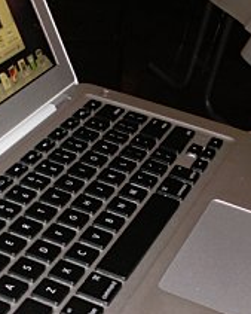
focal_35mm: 81
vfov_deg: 23.2
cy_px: 254
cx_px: 40
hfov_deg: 18.7
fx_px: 752
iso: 160
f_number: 2.8
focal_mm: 5.86
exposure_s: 1/40
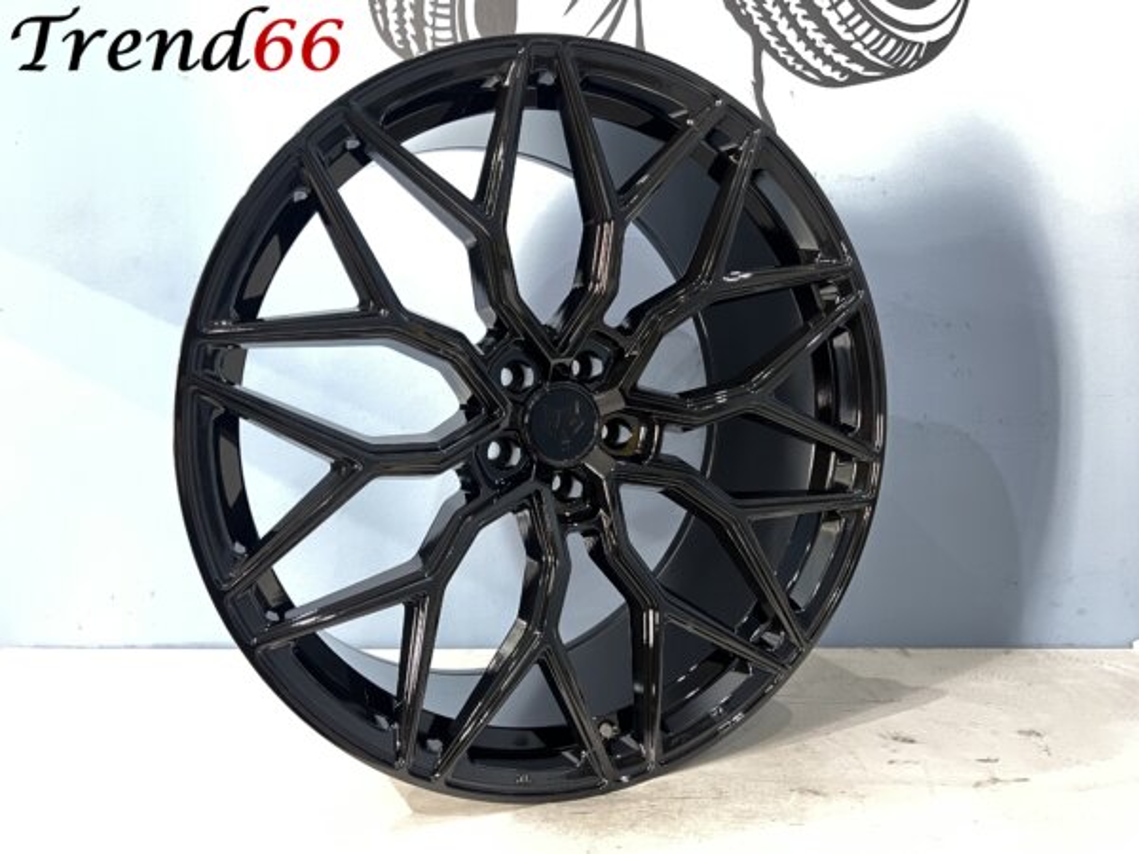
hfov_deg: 67.3
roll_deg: +2.0
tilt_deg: -3.4
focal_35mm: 26
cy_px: 427
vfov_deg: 53.1
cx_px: 570
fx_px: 856
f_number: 1.5
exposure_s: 1/25
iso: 1000
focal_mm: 5.7
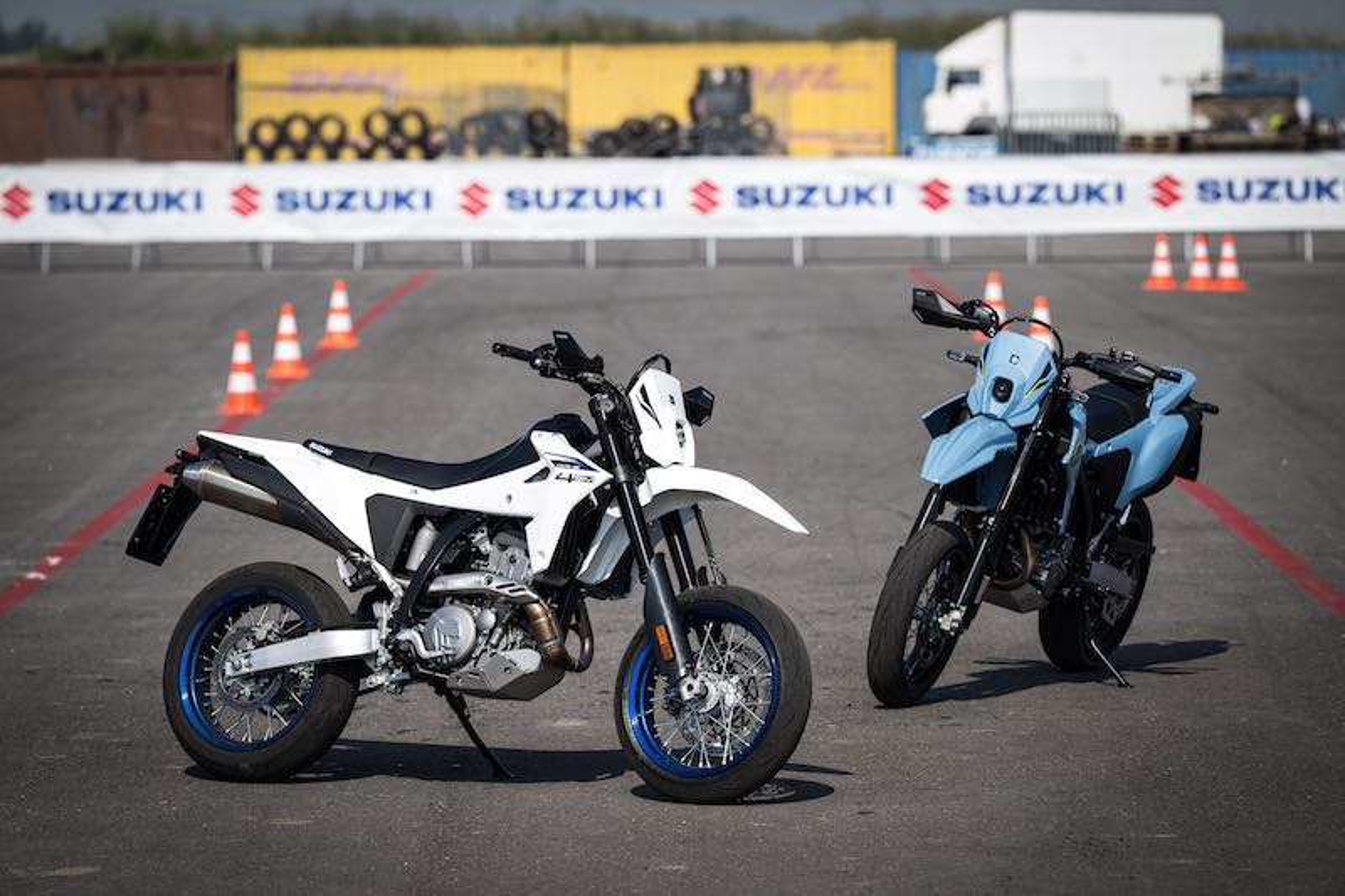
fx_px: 7470
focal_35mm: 200
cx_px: 672
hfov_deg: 10.3
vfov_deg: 6.9
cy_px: 448
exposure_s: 1/320
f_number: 5
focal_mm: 200
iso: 32
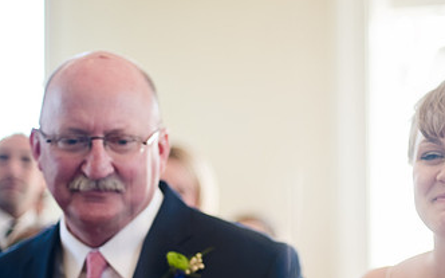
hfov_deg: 23.2
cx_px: 311
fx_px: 1079
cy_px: 232
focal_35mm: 89
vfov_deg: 14.6
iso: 200
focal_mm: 50
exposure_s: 1/200
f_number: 1.4
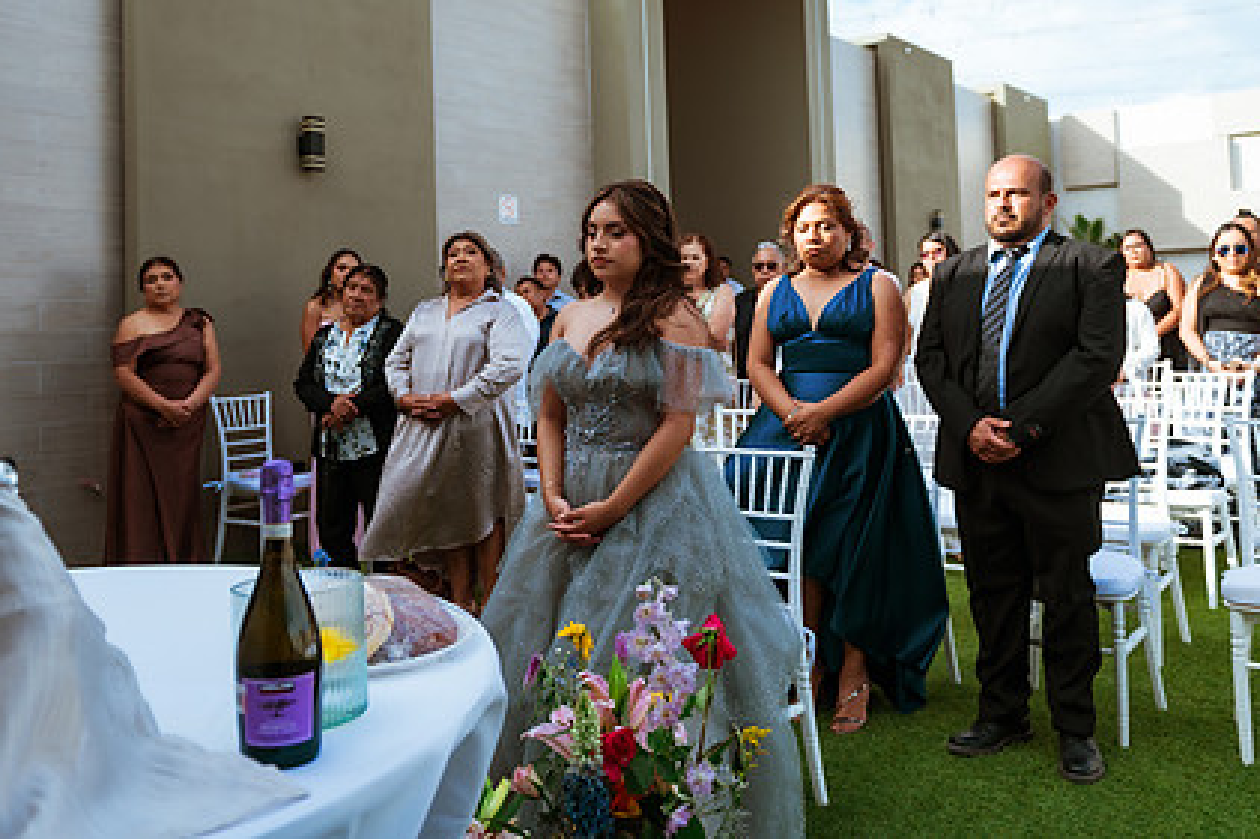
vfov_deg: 39.4
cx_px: 591
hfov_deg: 57.2
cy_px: 264
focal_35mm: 33
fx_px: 1154
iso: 100
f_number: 2.8
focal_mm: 24
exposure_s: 1/800
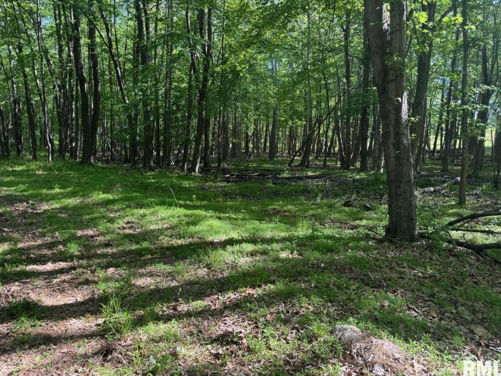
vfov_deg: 51.3
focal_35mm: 27
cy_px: 173
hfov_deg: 65.3
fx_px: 391
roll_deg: -0.2
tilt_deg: -5.1
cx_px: 253
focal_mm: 6.76
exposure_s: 1/205
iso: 64
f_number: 1.78
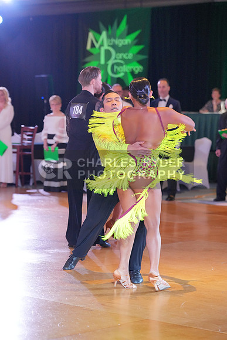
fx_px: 1030
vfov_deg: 18.8
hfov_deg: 12.6
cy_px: 170
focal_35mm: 109
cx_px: 114
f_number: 3.5
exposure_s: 1/500
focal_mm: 109
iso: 5000
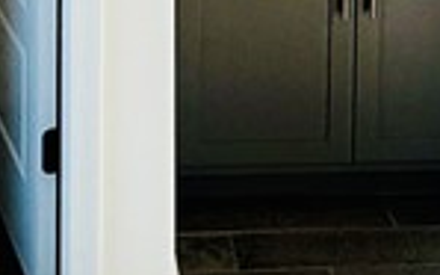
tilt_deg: -1.4
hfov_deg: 20.4
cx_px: 186
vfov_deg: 11.0
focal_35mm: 102
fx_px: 1223
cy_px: -361
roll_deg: -0.9
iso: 50
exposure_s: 1/246
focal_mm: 2.22
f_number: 2.2
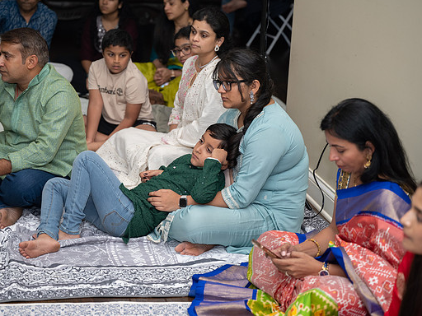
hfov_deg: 25.3
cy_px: 158
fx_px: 939
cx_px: 188
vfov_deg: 19.1
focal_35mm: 77
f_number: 2.8
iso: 500
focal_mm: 70
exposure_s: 1/200
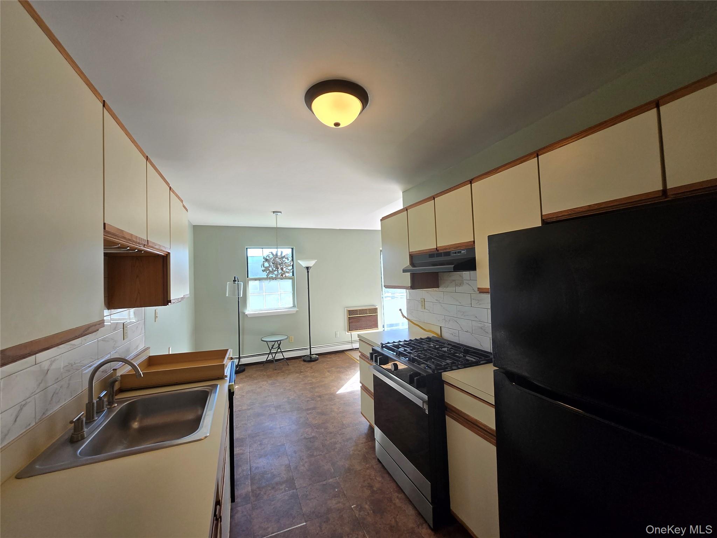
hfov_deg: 106.2
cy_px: 269
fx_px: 269
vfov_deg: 89.9
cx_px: 358
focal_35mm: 13
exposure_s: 1/60
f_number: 2.2
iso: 50
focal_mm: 1.7
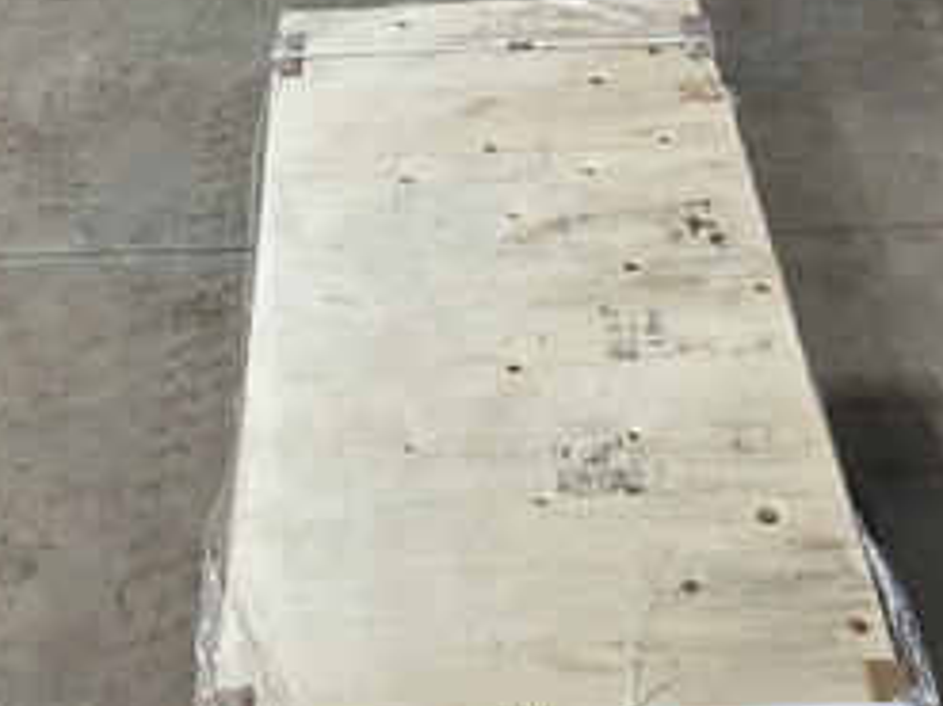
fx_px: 1280
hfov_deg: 40.5
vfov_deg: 30.8
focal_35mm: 47
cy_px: 420
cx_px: 466
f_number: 1.8
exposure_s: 1/60
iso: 50
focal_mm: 3
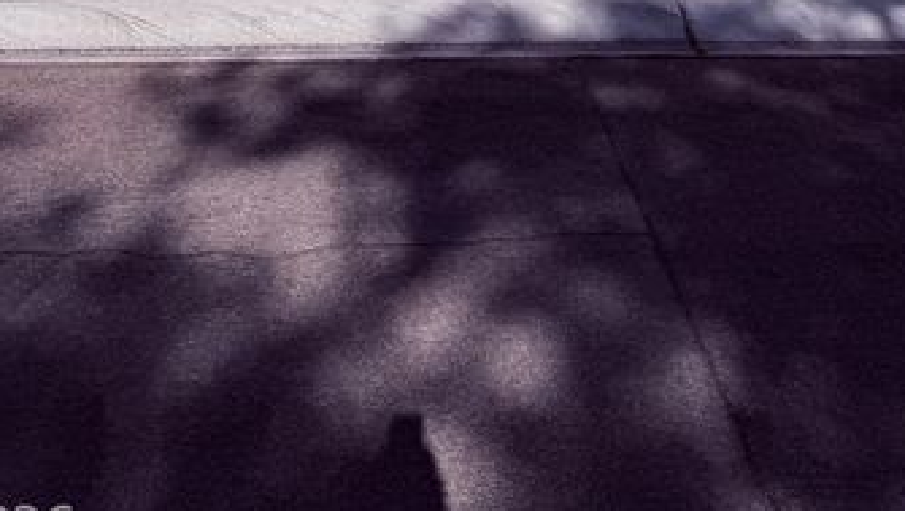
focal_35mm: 52
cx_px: 497
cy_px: -337
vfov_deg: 19.1
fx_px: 1249
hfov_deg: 39.8
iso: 80
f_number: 1.78
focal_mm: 6.76
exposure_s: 1/6711
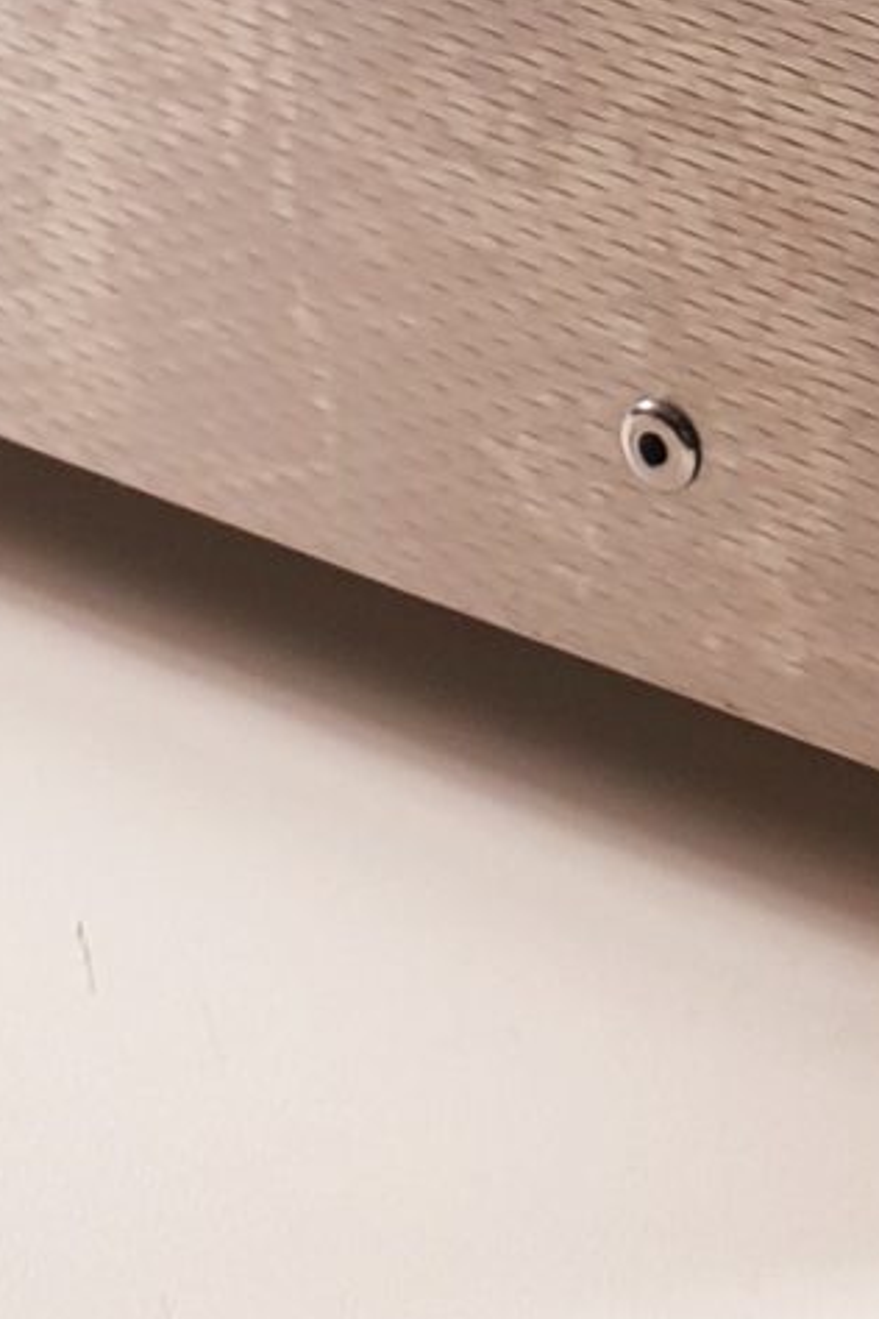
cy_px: -1594
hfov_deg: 9.3
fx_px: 5347
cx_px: 1004
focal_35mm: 146
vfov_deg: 12.0
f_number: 2.4
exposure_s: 1/50
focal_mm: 4.3
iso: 80
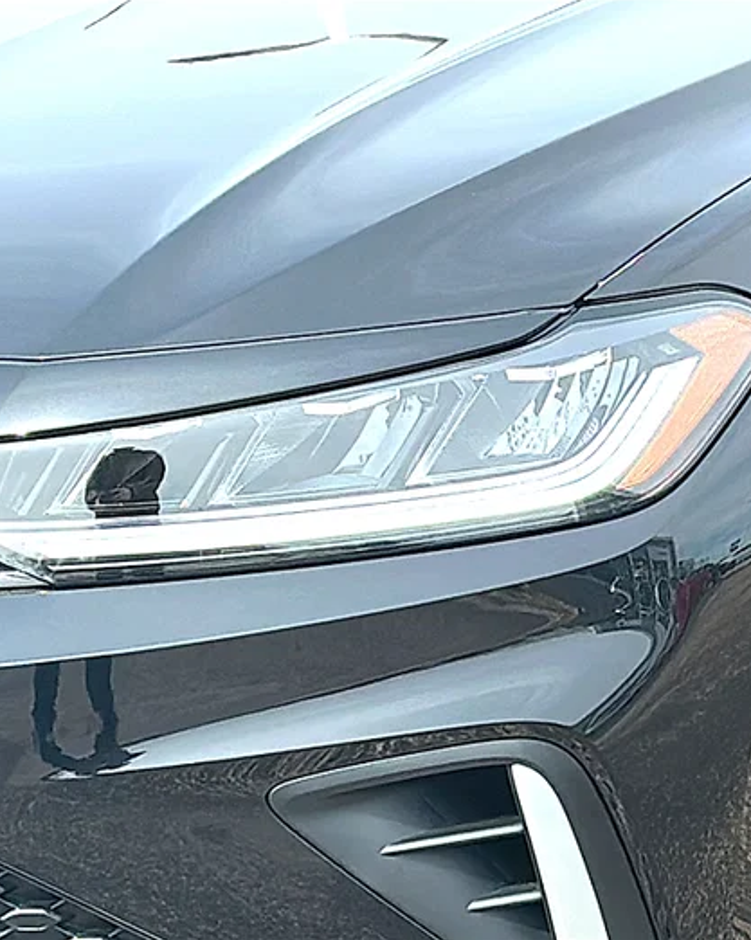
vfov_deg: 14.7
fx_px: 3643
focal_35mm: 131
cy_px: 469
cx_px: 328
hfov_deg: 11.8
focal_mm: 6.86
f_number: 1.78
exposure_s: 1/2674
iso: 100
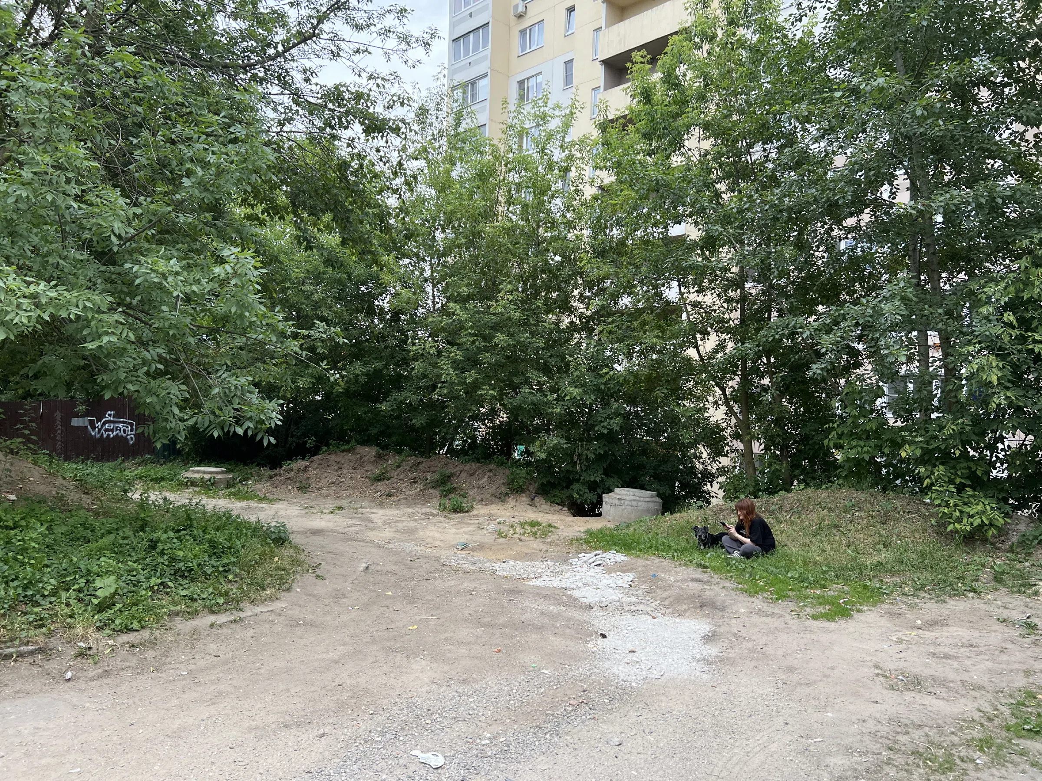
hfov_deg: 67.3
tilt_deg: +1.4
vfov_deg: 53.1
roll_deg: -1.3
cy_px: 390
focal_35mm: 26
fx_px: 783
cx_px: 521
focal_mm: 5.7
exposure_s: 1/94
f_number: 1.5
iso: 125
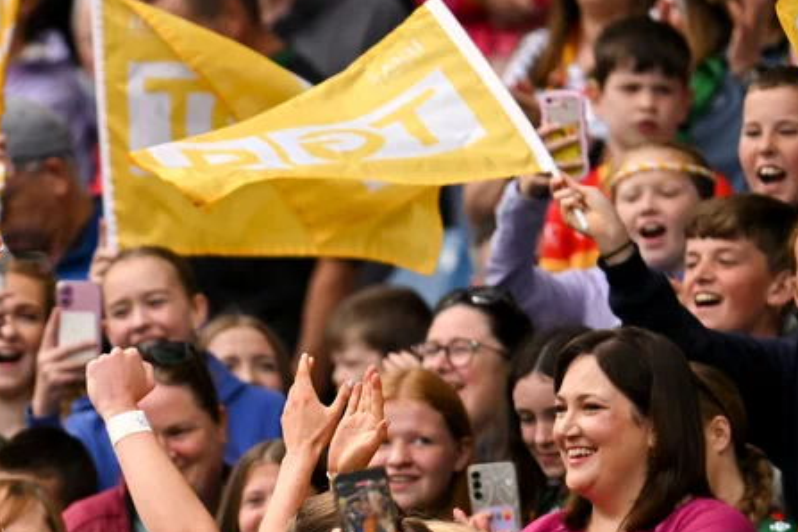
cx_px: -189
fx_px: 31740
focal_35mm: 1432
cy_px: 504
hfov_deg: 1.4
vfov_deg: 1.0
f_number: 4
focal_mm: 500
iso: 400
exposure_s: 1/2000
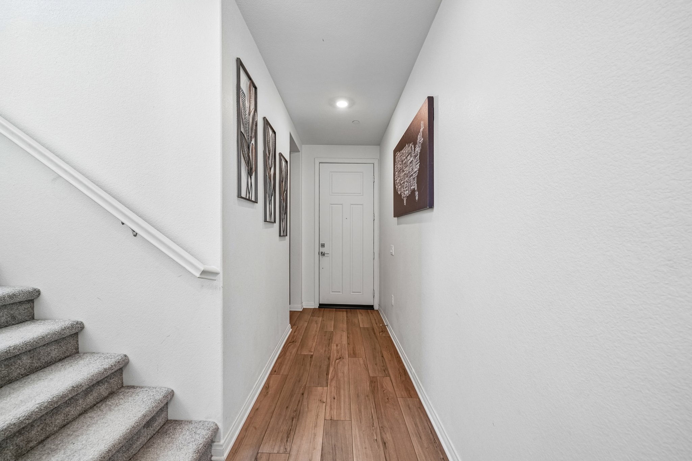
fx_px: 250
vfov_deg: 85.4
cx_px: 346
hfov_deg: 108.3
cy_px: 230
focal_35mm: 13
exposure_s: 1/25
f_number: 8
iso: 400
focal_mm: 13
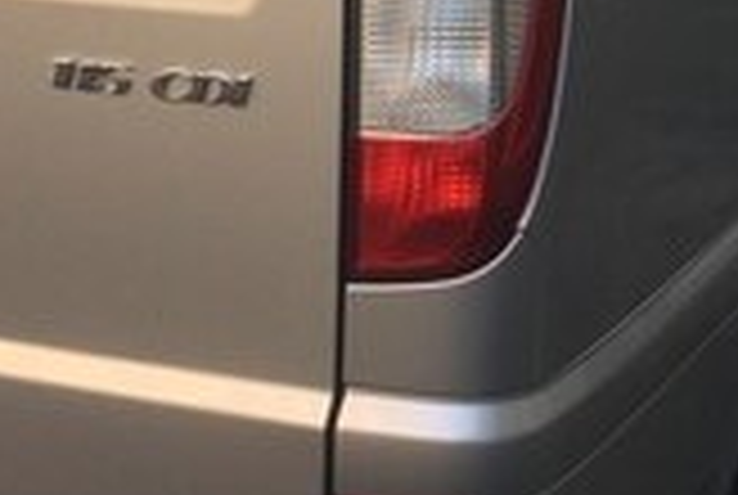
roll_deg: +0.2
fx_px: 1869
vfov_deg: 14.2
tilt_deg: -11.2
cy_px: -230
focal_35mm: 91
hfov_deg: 21.7
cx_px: 711
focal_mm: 4.15
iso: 32
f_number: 2.2
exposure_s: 1/243
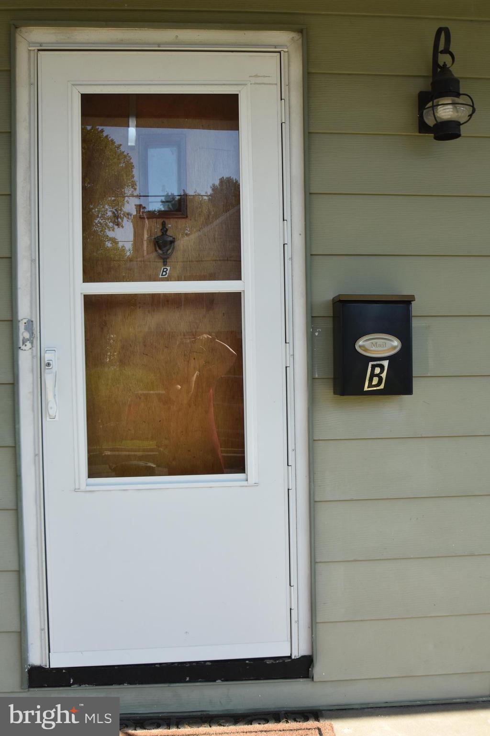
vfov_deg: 53.1
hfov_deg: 36.9
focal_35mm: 36
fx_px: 735
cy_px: 368
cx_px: 245
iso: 400
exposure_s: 1/500
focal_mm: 24
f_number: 8
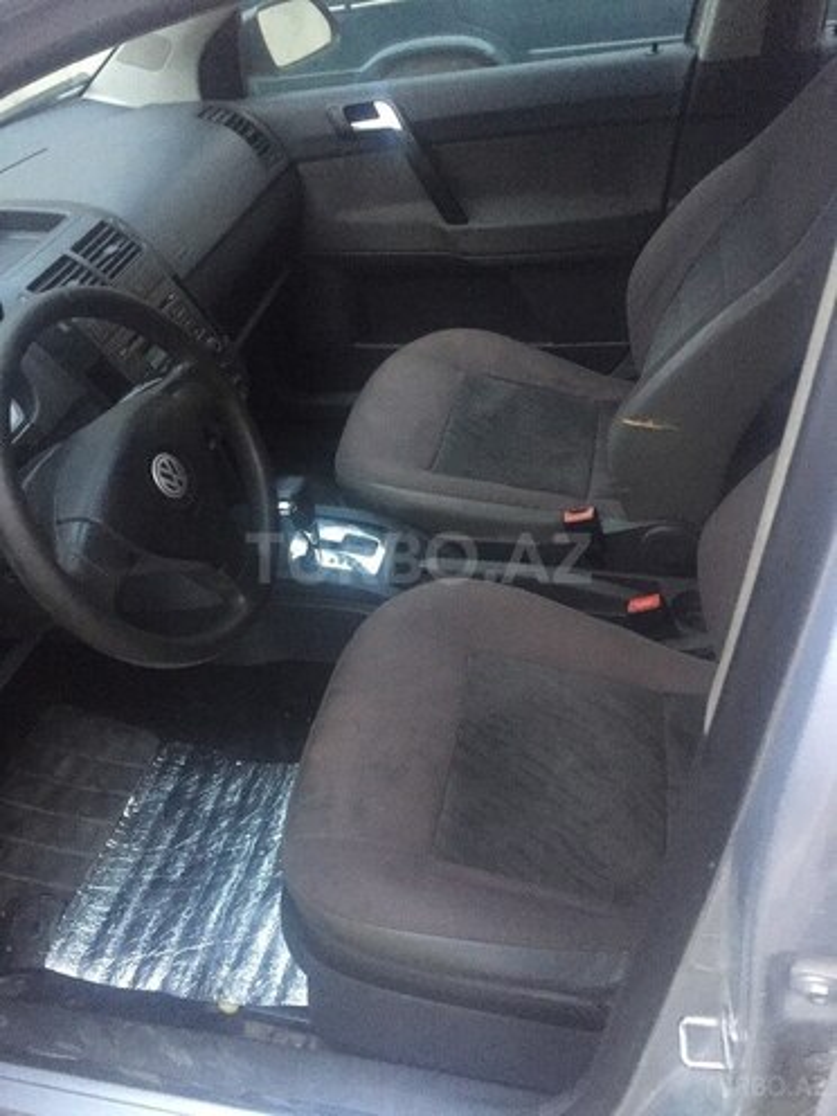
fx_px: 935
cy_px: 558
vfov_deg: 61.7
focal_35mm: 29
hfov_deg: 48.2
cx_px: 418
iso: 400
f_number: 2.2
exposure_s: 1/17
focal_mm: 4.15
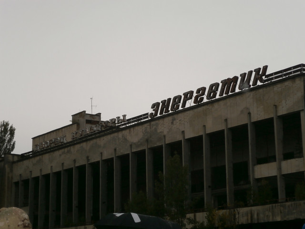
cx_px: 152
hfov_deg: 26.7
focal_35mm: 73
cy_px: 114
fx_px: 643
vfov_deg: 20.2
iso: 80
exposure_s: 1/640
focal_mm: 13
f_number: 4.4
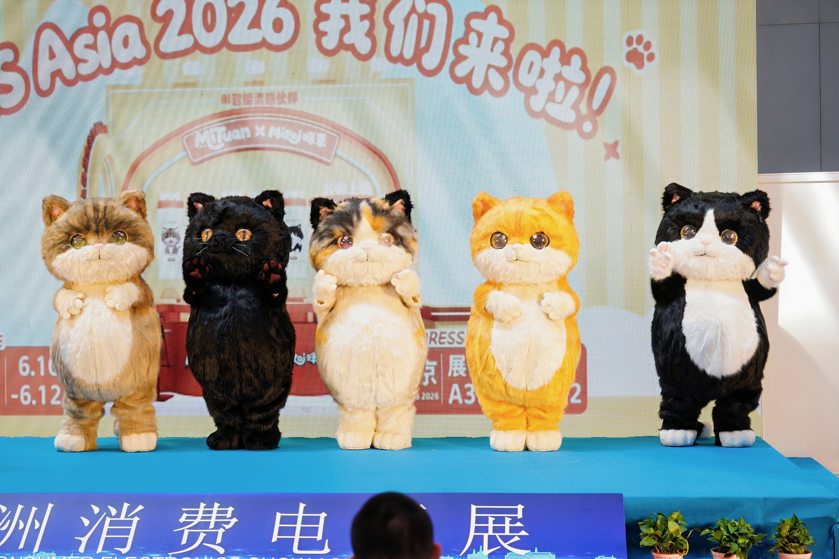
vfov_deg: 25.1
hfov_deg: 36.9
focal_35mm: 54
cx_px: 420
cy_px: 280
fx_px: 1258
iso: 800
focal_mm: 54
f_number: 4.5
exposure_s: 1/160
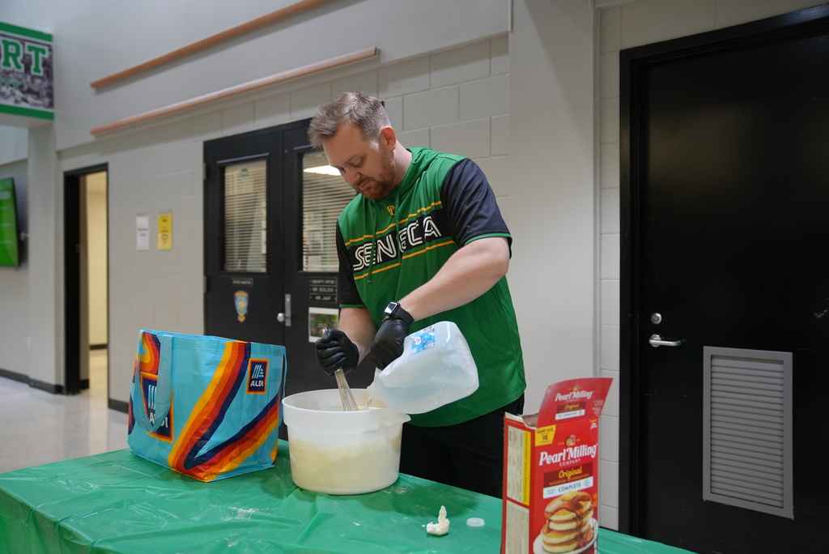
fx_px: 737
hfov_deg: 58.7
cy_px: 277
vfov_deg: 41.2
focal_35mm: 32
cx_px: 414
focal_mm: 32
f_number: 3.2
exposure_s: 1/160
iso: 1250
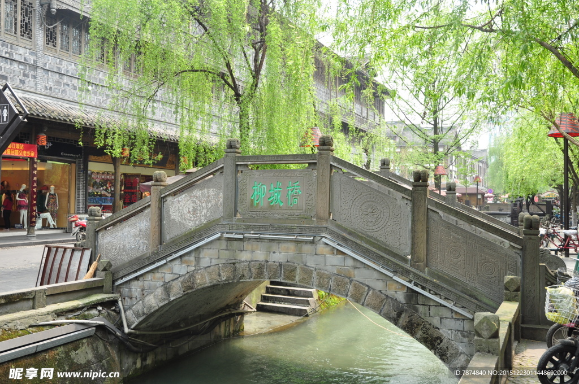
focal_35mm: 33
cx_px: 290
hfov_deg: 57.3
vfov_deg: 39.9
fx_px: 530
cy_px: 192
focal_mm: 22
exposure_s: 1/160
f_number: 6.3
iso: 200
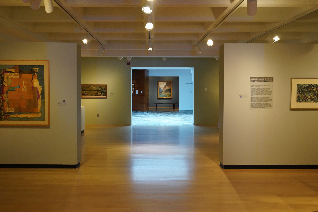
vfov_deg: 31.2
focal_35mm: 43
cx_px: 159
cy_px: 106
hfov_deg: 45.4
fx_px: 380
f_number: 7.1
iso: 6400
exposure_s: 1/100
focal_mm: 43
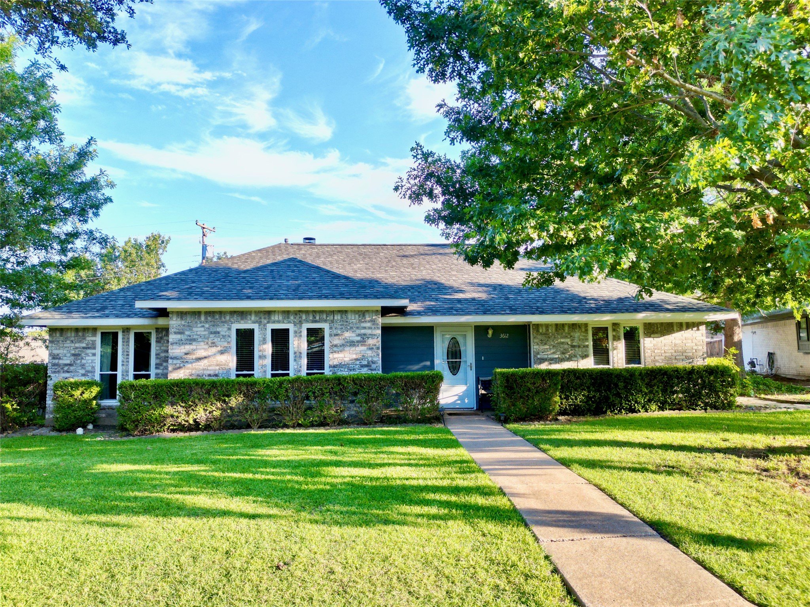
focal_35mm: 24
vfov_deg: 56.8
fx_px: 561
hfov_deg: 71.6
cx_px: 405
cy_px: 304
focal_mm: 6.72
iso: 100
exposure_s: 1/725
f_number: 1.7
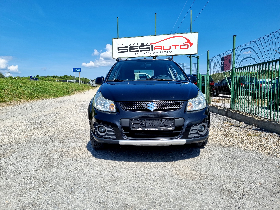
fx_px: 210
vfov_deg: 53.1
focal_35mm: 26
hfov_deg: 67.3
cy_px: 105
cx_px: 140
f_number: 1.8
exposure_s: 1/3584
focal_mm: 5.4
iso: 50
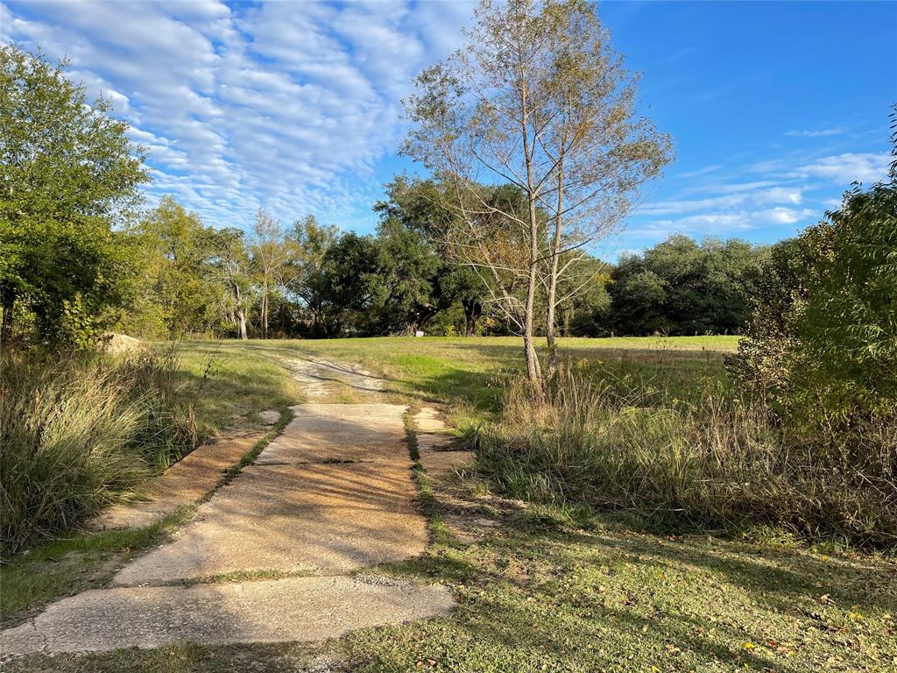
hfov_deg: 67.3
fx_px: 674
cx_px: 448
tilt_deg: +0.2
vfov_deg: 53.1
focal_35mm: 26
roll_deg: -0.7
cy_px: 336
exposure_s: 1/2049
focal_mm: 5.1
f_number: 1.6
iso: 32
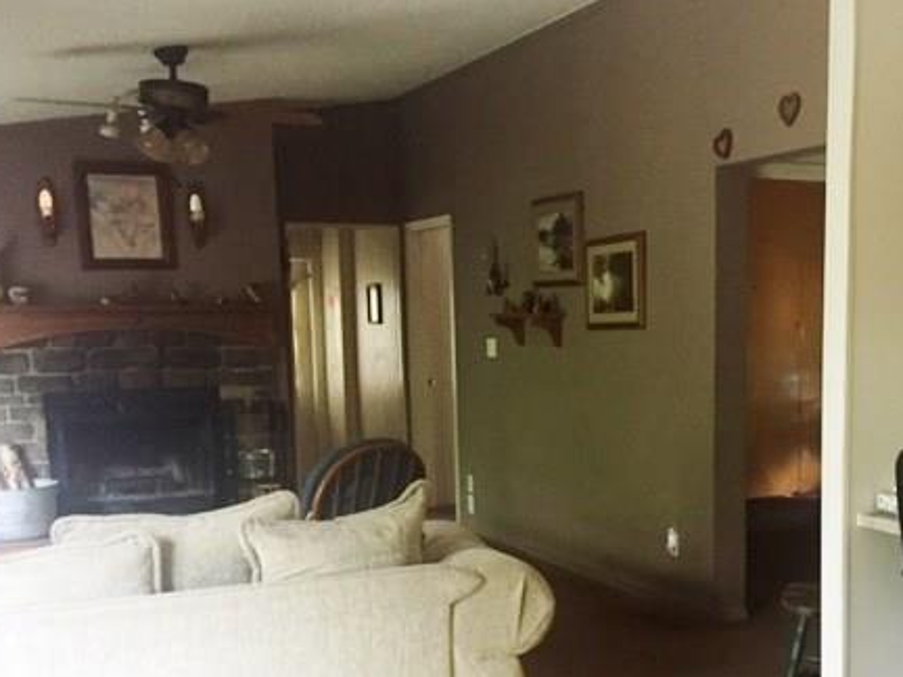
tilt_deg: -7.9
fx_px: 1122
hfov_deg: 43.2
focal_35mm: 43
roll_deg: -0.8
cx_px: 606
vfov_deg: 33.2
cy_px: 464
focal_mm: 4.15
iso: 250
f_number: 2.2
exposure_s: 1/20
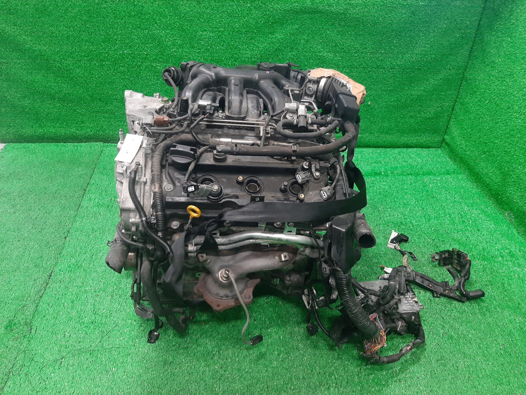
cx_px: 263
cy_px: 198
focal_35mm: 26
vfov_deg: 53.1
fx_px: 395
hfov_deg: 67.3
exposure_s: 1/50
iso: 163
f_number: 1.7
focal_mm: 3.93
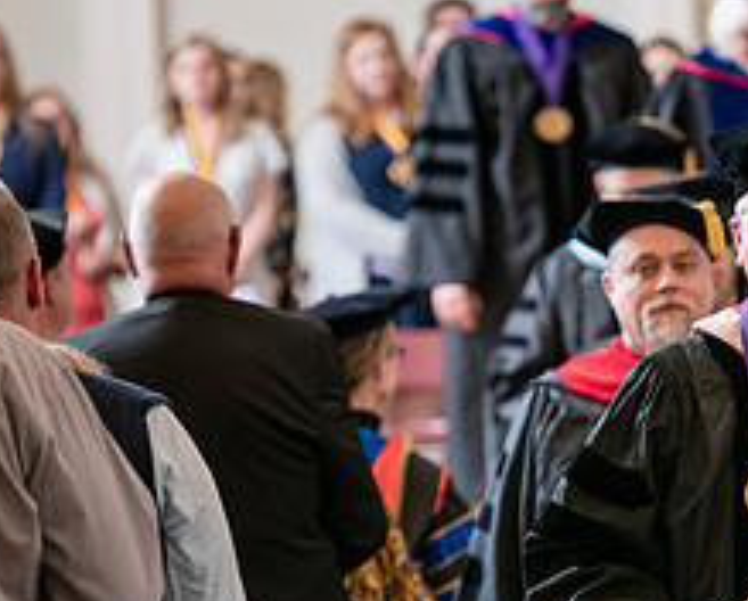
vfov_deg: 4.6
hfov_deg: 5.7
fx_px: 7429
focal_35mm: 335
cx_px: 830
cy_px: 381
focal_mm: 135
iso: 1600
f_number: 3.2
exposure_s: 1/200
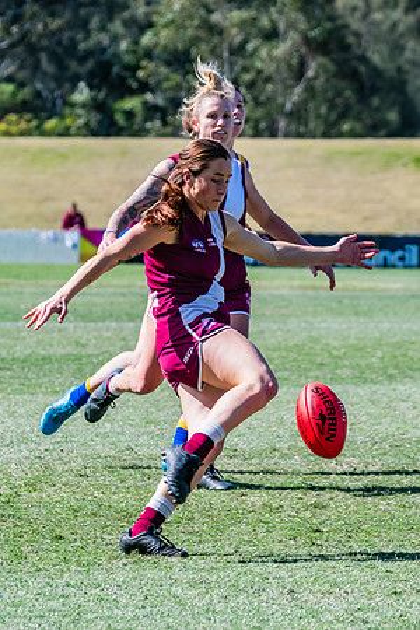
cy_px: 326
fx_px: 6602
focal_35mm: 377
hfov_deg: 3.6
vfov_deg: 5.5
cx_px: 141
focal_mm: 210
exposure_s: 1/1600
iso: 800
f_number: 9
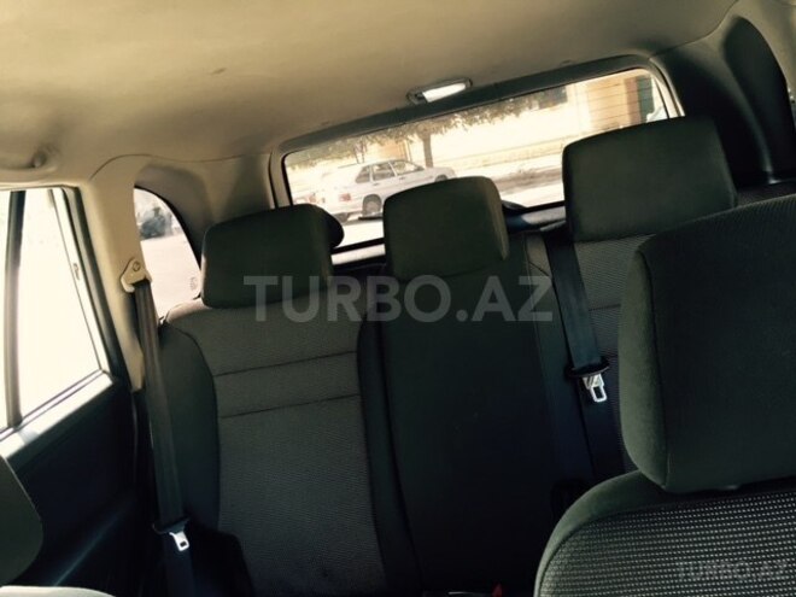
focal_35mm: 29
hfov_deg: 61.7
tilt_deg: -11.9
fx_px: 667
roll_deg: +12.3
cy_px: 298
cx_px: 398
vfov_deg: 48.2
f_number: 2.2
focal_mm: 4.15
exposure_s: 1/33
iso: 25
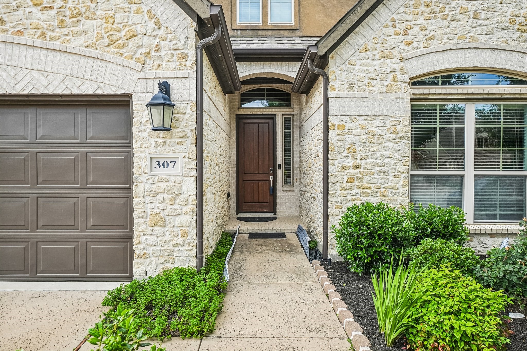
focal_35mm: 21
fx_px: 307
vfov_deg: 59.5
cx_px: 264
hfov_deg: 81.2
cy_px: 176
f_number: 8
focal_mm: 14
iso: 400
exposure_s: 1/250
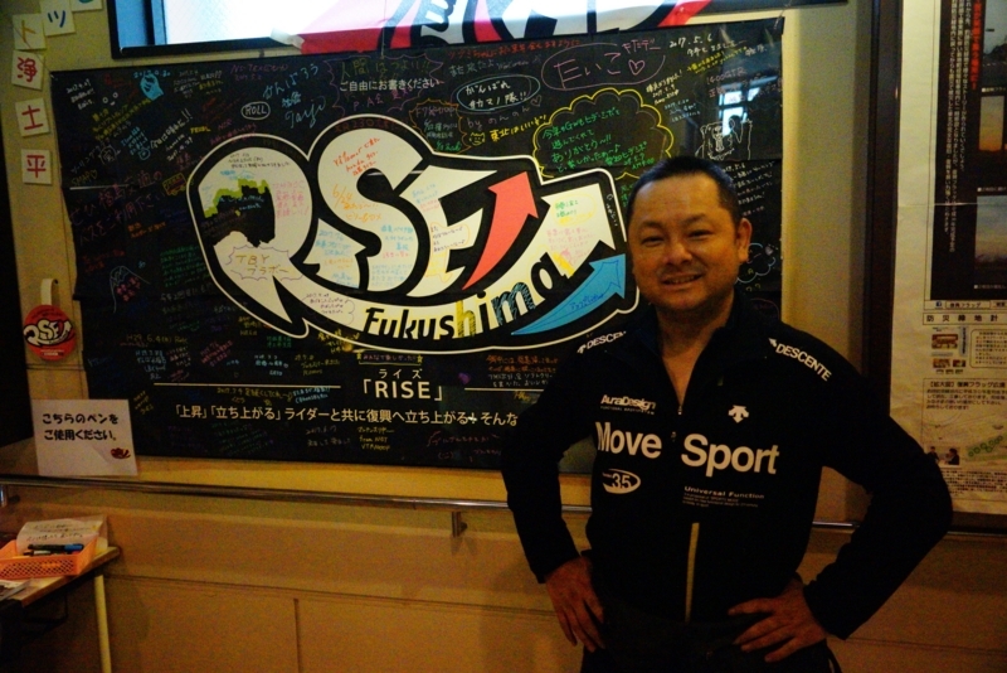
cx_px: 504
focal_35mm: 34
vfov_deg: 38.9
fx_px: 951
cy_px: 336
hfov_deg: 55.8
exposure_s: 1/1000
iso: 25600
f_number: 4
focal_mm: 34
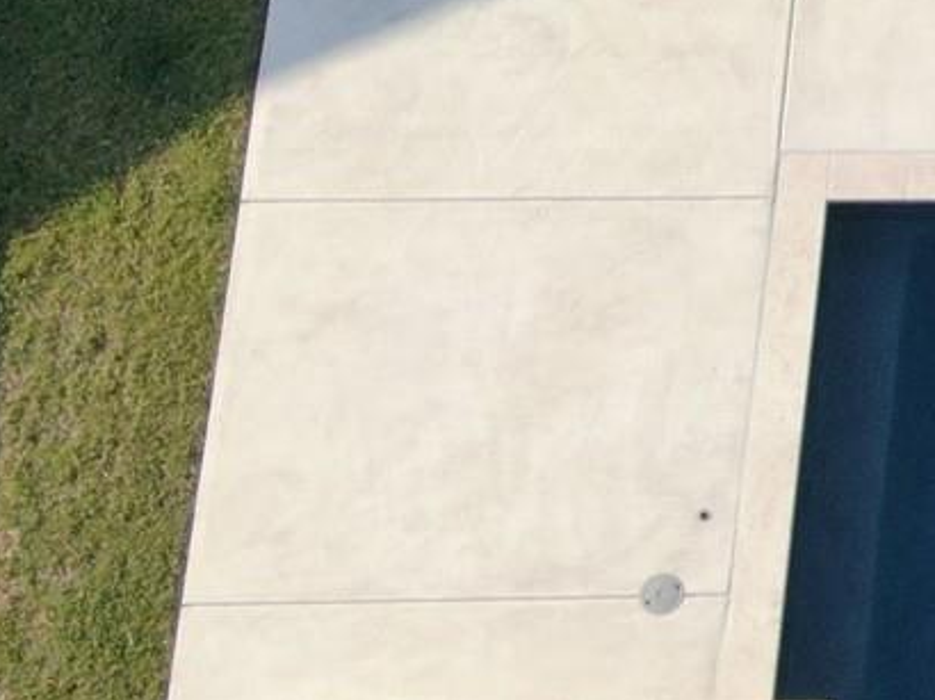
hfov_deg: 9.5
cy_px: -16
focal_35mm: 195
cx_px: 1884
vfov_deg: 7.6
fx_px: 5264
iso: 100
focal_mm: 6.77
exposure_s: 1/400
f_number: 3.4
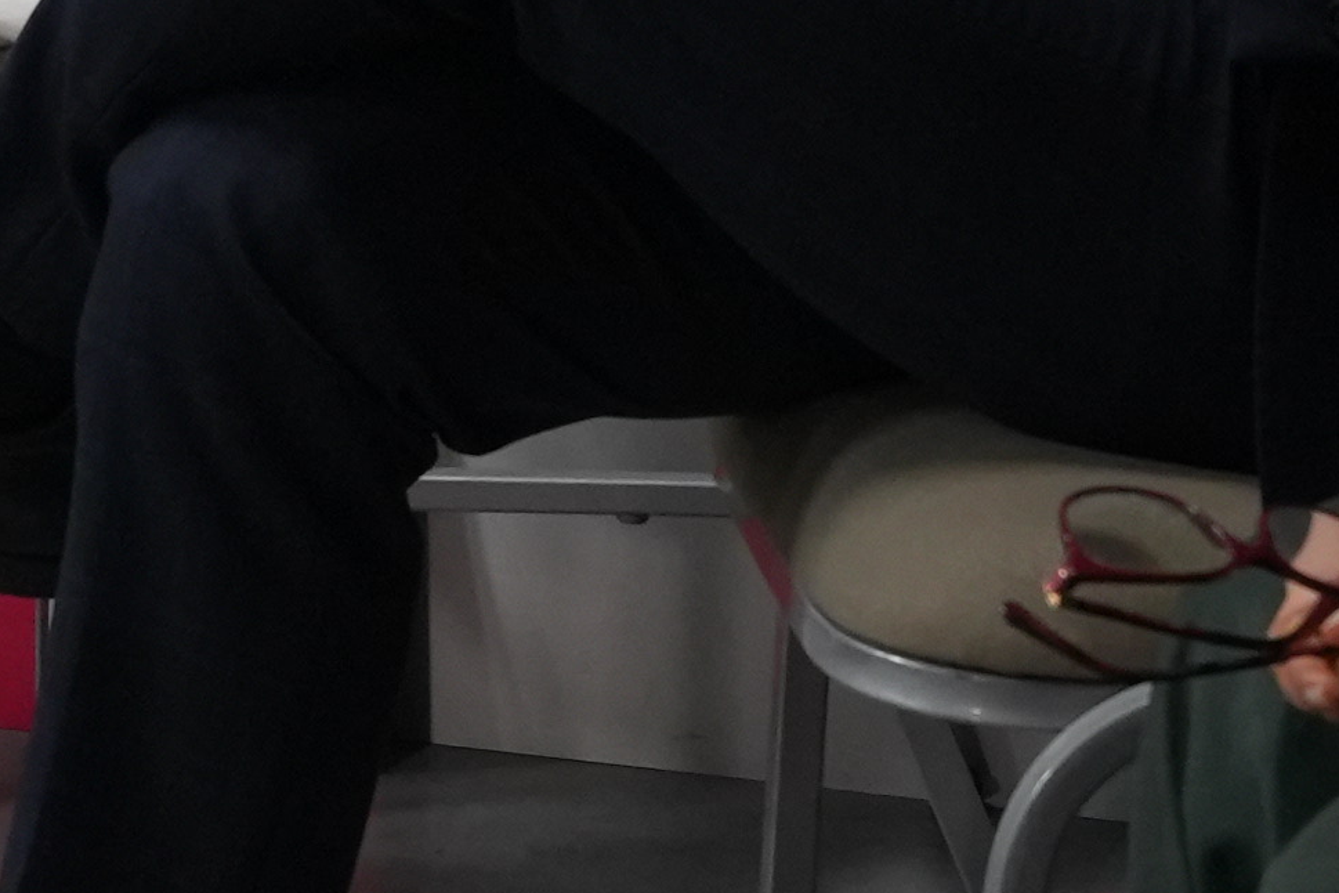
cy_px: 151
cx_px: 793
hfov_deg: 10.5
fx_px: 7252
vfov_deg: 7.0
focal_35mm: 195
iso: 2000
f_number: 4.5
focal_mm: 27.4
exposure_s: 1/125
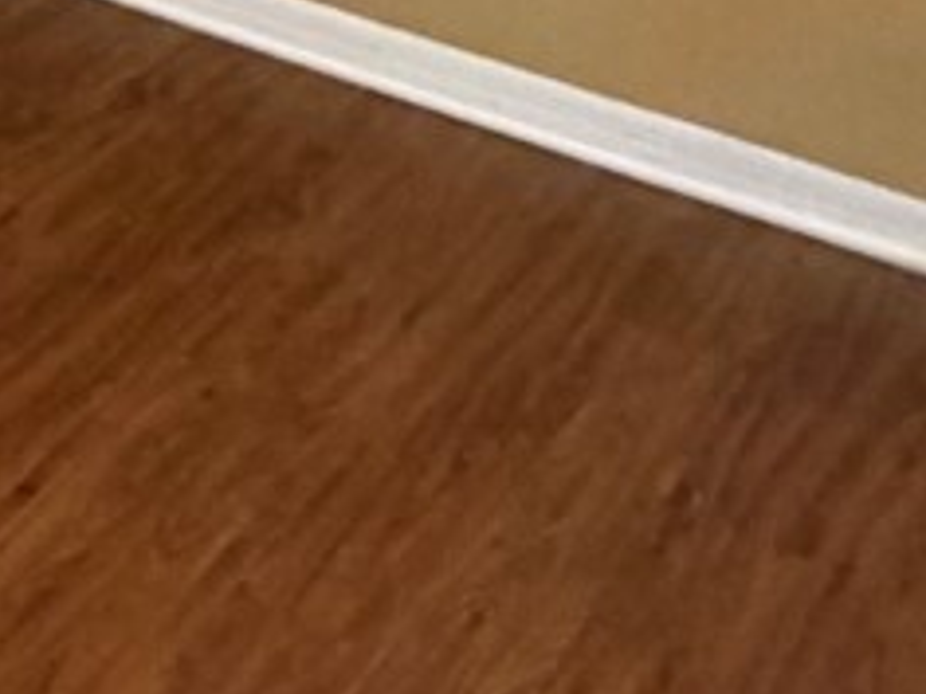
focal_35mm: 95
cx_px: -8
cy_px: -643
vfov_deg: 13.6
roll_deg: -0.7
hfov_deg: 20.0
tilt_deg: -11.2
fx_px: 2541
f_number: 2.2
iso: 500
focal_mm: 2.22
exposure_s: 1/60
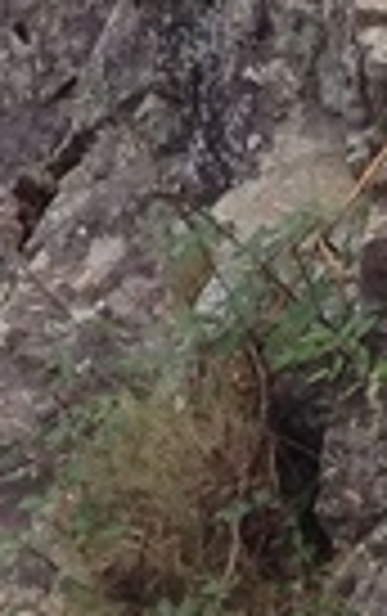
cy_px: -895
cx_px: -1490
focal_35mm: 325
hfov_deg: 3.7
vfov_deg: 6.2
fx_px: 5467
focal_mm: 4.28
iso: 64
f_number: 2.4
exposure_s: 1/349
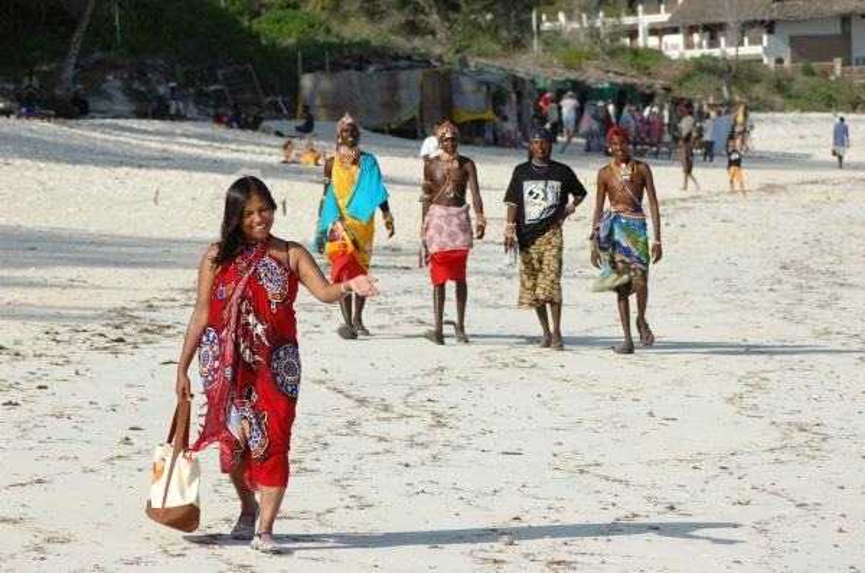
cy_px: 286
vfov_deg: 8.7
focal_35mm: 158
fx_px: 3775
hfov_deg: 13.1
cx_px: 432
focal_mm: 105
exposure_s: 1/800
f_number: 7.1
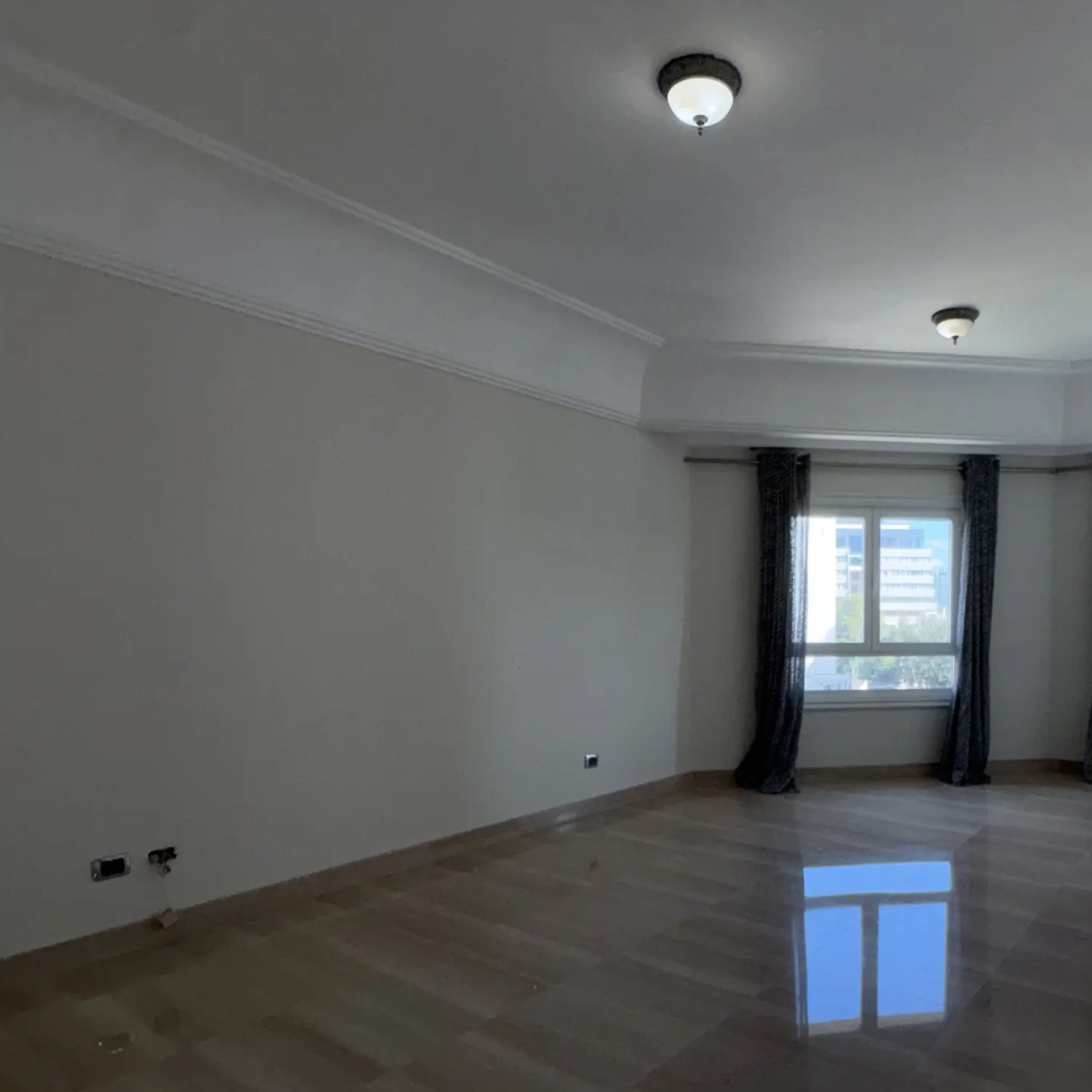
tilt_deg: -1.7
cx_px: 726
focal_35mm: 23
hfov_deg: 65.5
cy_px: 646
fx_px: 821
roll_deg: -0.3
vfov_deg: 66.7
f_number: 2.2
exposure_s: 1/290
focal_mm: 2.22
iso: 32
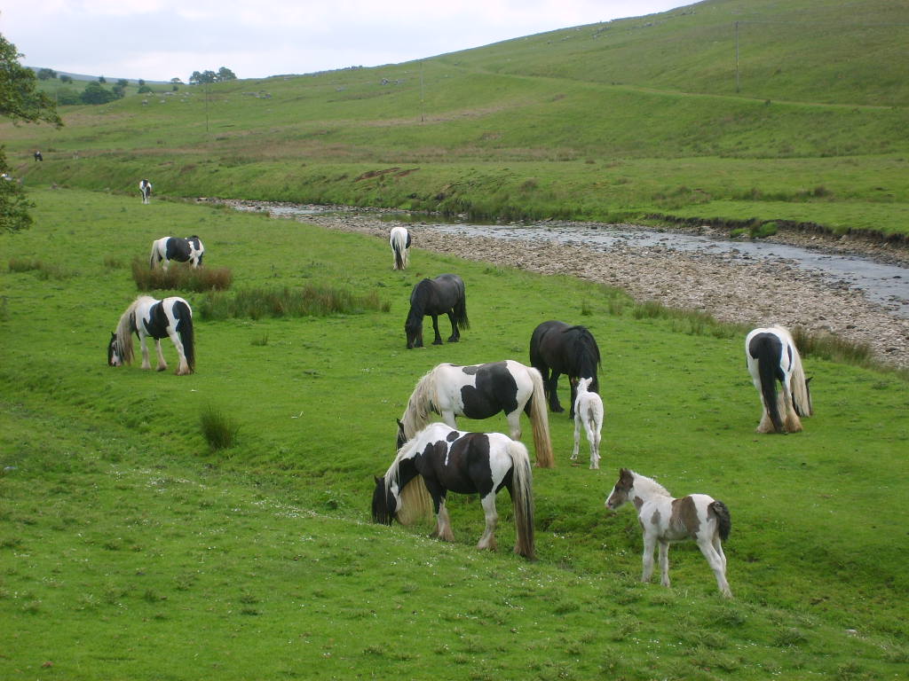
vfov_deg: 18.2
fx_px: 2127
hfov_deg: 24.1
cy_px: 340
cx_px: 454
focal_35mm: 81
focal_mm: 13.7
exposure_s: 1/180
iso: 50
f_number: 4.2
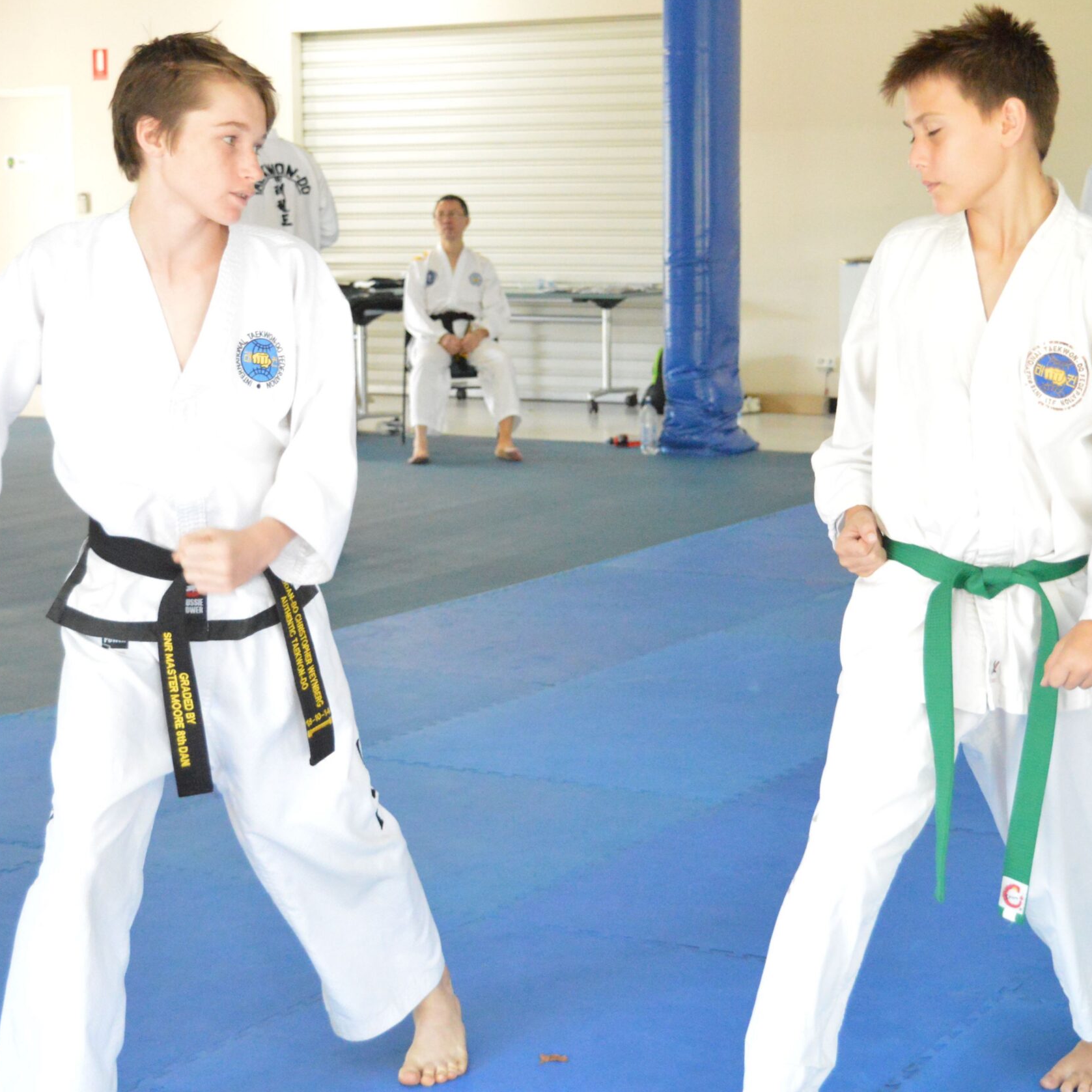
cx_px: 554
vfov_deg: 24.7
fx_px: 2498
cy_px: 542
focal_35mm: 70
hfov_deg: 24.7
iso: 6400
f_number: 4.8
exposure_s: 1/250
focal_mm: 36
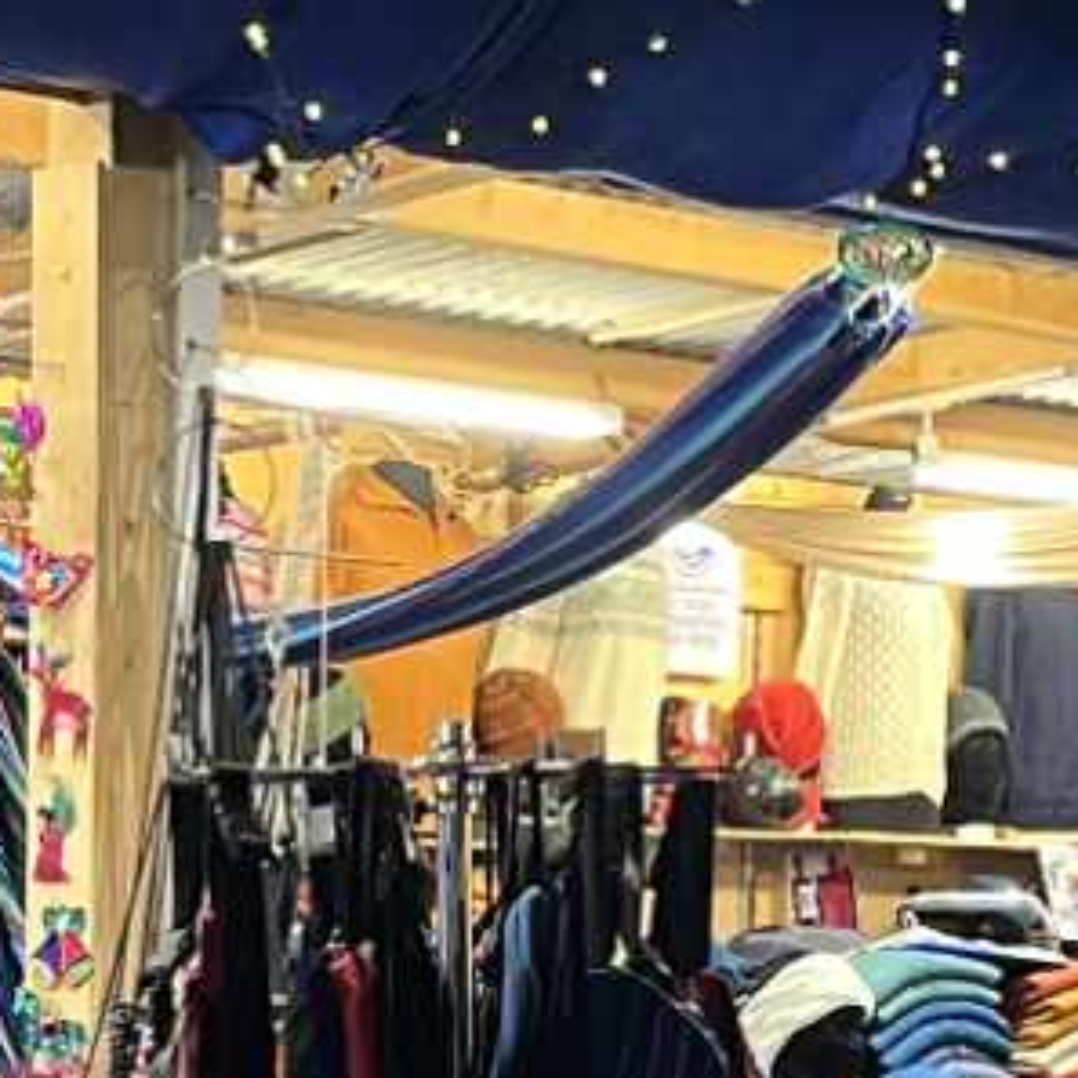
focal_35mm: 155
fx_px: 5461
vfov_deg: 11.2
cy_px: 980
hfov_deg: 11.3
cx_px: 443
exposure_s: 1/50
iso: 320
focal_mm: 5.1
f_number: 1.6
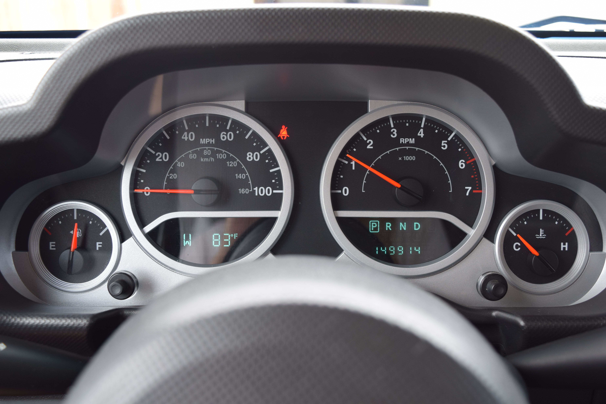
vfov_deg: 33.0
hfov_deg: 47.9
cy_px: 202
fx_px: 682
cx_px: 303
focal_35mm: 40
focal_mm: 27
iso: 400
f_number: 5
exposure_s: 1/100
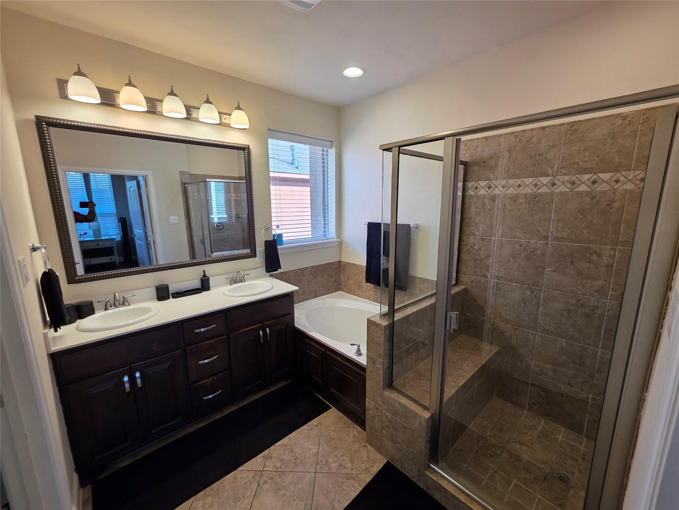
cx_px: 340
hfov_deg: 106.2
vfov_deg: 89.9
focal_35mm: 13
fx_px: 255
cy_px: 255
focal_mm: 2.2
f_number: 1.9
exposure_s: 1/120
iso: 125
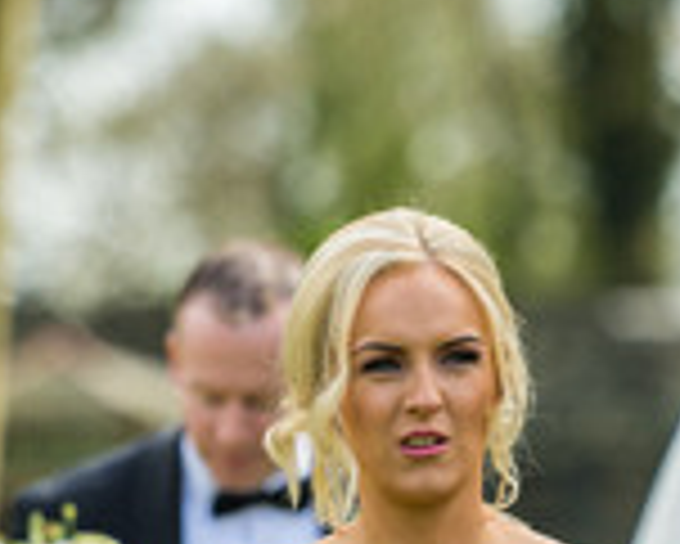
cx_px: 581
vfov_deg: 3.3
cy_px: 683
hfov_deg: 4.1
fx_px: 9586
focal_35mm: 476
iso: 100
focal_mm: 160
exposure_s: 1/640
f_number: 2.8
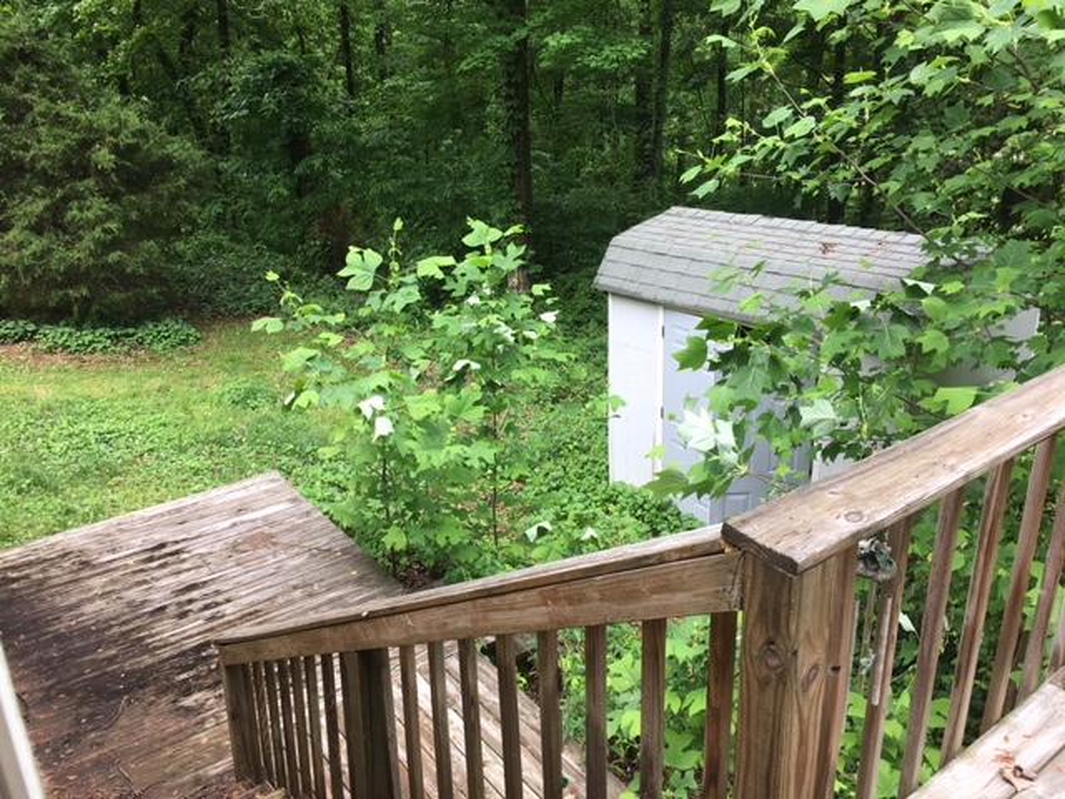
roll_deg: +1.5
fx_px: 892
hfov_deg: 61.7
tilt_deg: -21.8
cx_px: 532
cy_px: 400
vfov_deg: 48.2
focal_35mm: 29
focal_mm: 4.15
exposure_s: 1/120
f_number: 2.2
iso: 25
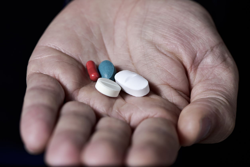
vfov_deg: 13.0
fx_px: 729
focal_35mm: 105
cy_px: 84
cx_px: 125
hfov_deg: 19.5
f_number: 9
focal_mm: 105
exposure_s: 1/250
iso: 64
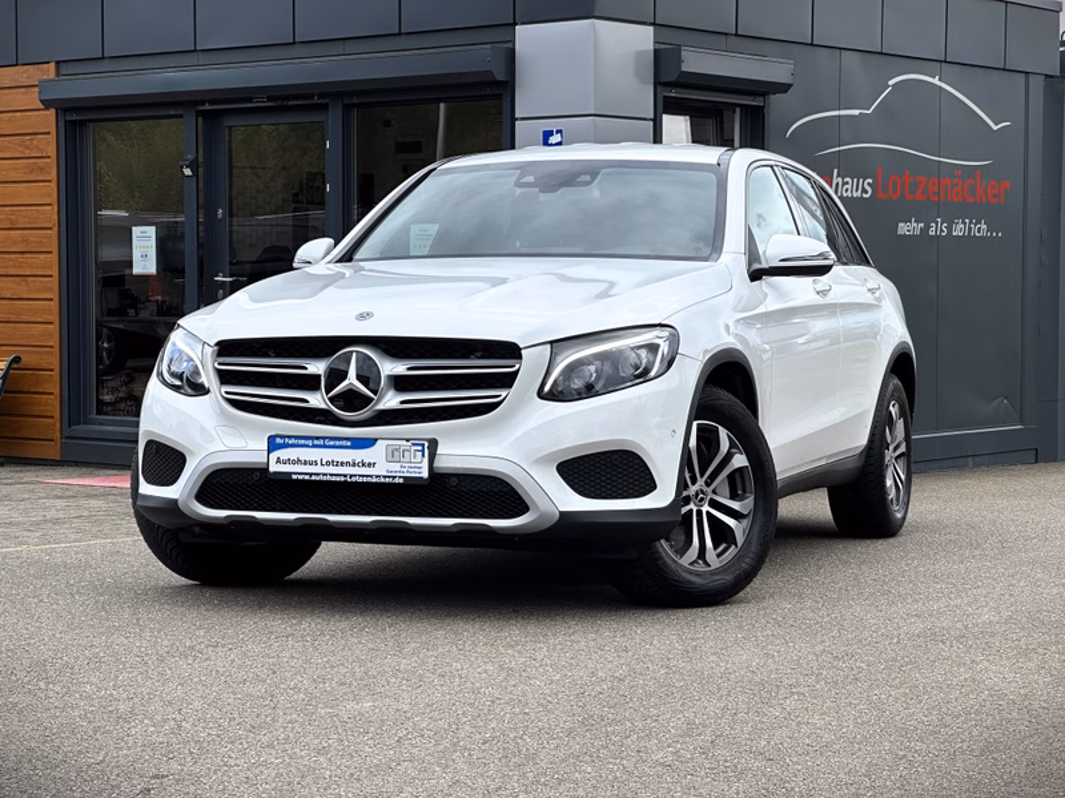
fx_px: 2369
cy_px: 399
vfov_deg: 19.1
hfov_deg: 25.3
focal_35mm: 77
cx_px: 532
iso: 32
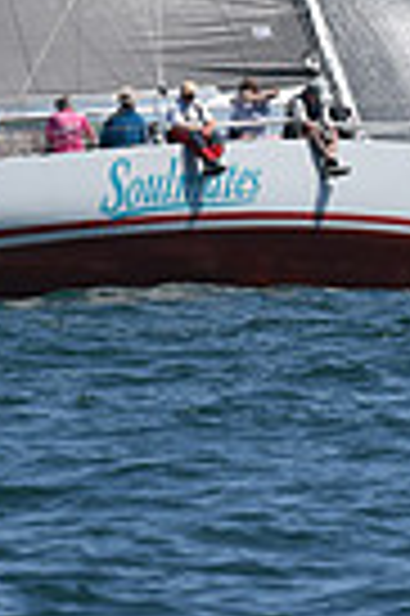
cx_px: 264
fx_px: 19626
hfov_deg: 1.2
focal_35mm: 1146
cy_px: -580
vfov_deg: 1.8
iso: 320
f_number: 8
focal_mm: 270
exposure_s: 1/1600
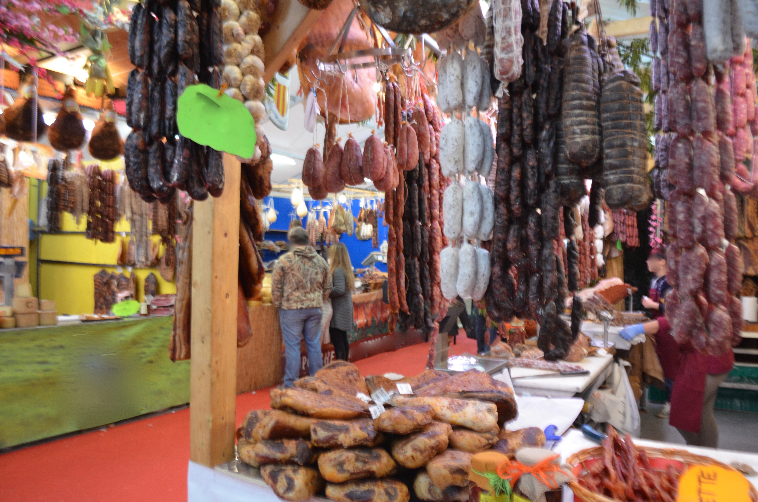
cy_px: 251
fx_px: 567
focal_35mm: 27
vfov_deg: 47.7
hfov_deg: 67.5
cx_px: 379
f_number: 3.5
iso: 800
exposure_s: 1/30
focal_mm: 18
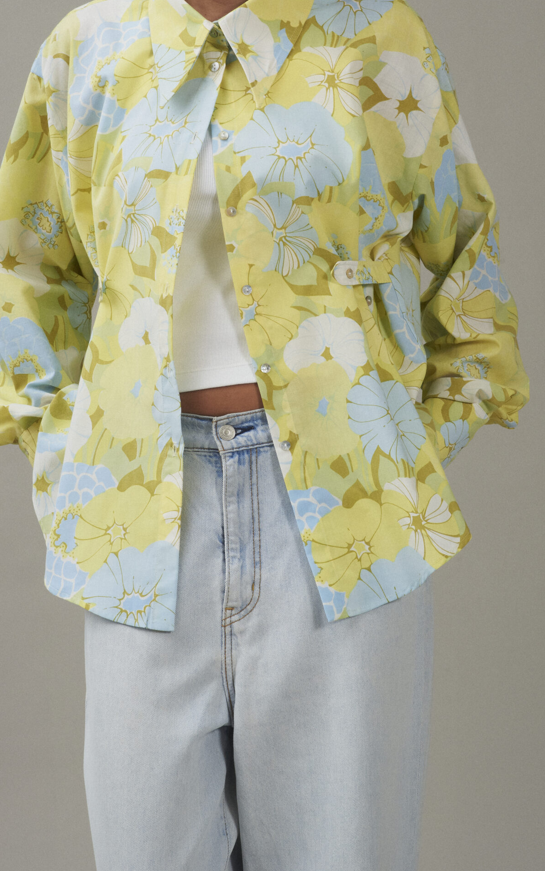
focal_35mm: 144
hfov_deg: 9.1
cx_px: 273
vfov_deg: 14.5
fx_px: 3421
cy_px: 291
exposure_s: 1/160
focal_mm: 105
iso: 200
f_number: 13
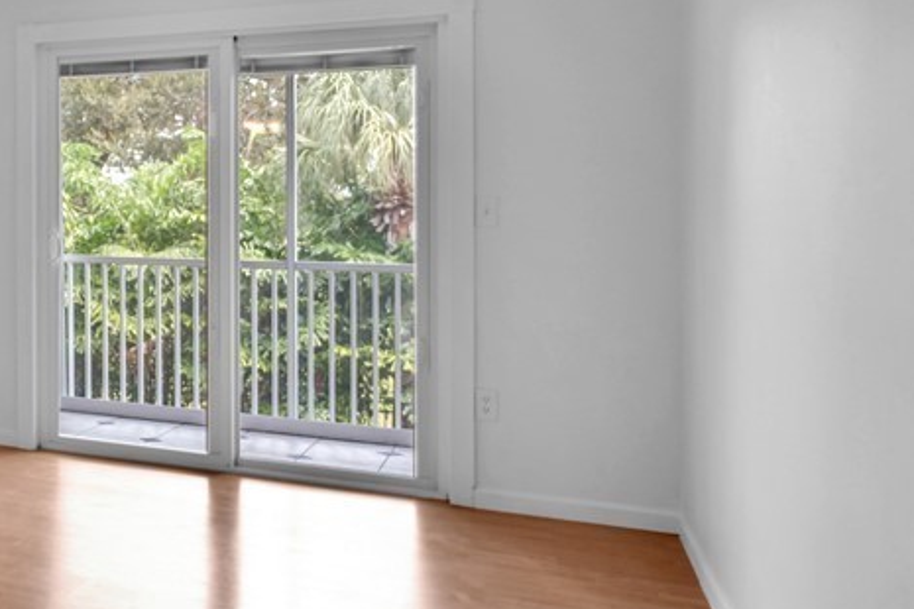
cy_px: 198
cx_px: -98
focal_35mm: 42
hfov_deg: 38.2
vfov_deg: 31.6
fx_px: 1066
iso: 220
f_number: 3.5
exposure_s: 1/20
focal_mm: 12
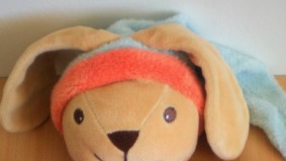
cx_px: 157
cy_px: 245
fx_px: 576
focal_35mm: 76
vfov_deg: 14.7
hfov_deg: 27.9
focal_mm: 6.3
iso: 200
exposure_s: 1/58.6
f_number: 3.1
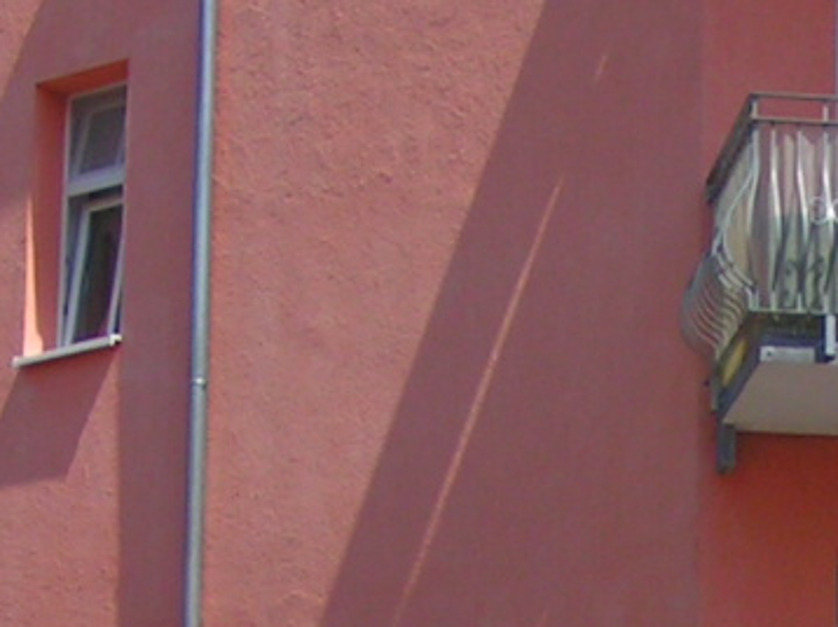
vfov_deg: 8.6
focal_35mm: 170
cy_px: 767
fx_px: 4113
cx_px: 730
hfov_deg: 11.6
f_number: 4
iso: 50
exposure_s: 1/1000
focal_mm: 5.8
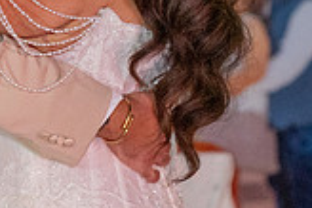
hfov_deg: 5.3
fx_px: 3333
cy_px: -104
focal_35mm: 385
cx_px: -29
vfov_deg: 3.5
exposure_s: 1/250
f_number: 4
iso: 3200
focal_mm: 102
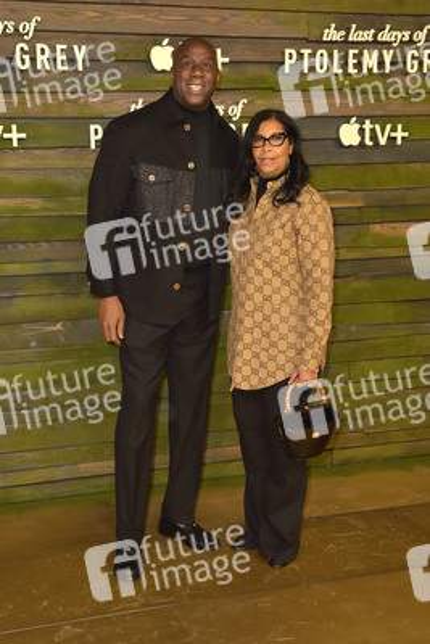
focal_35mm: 42
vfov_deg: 46.4
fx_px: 752
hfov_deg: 31.9
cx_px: 215
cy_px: 322
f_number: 7.1
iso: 320
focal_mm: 42
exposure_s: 1/250
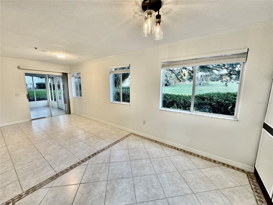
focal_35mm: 14
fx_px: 110
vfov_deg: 85.7
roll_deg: -1.1
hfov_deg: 102.1
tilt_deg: -8.9
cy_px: 102
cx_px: 136
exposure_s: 1/60
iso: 250
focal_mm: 2.22
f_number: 2.2
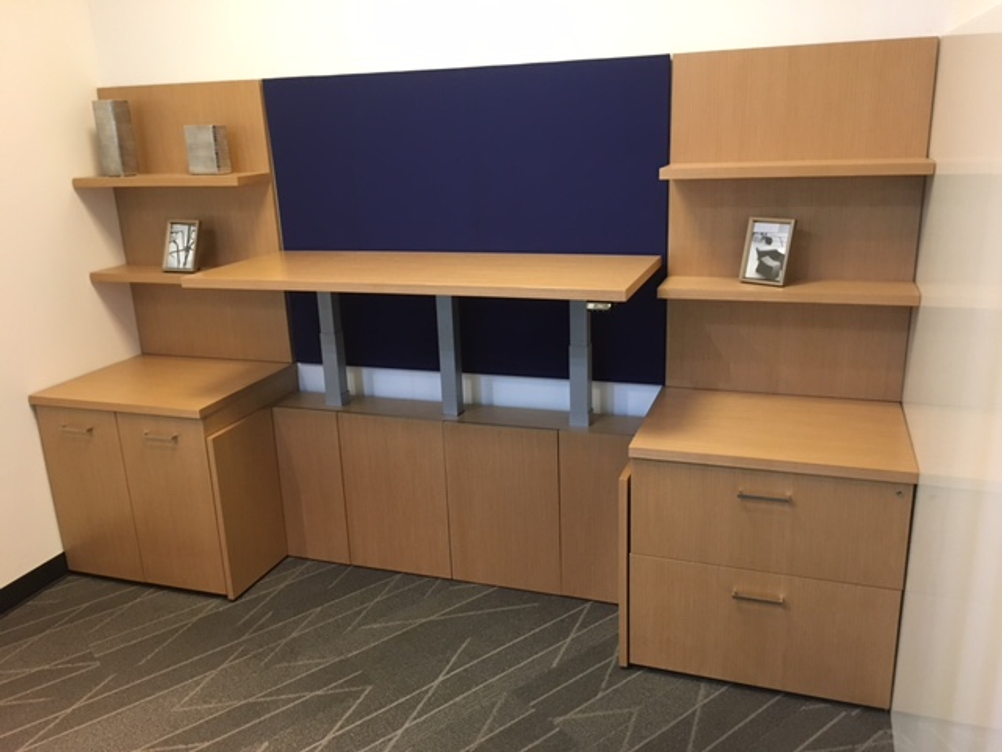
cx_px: 501
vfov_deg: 48.2
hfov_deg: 61.7
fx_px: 839
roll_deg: +1.3
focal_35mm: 29
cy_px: 376
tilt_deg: -14.7
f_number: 2.2
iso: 200
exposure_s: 1/30
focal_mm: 4.15
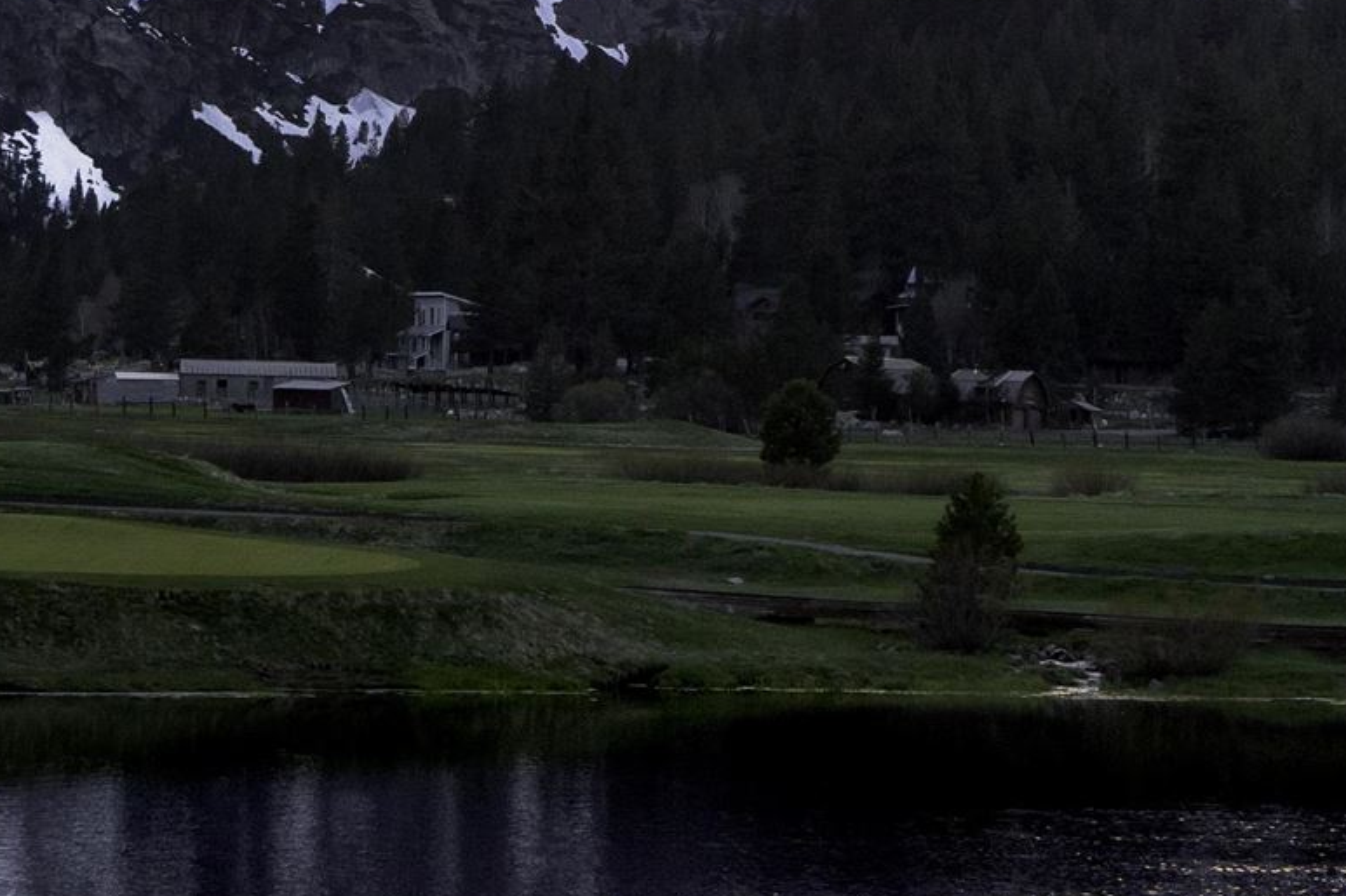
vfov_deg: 8.2
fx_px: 6242
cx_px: 369
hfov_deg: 12.3
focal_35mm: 167
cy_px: -26
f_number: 7.1
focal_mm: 42
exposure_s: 1/160
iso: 400
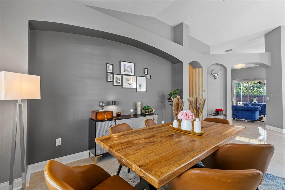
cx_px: 142
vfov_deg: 73.8
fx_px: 127
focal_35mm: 16
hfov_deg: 96.7
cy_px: 95
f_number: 8
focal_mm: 16
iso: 640
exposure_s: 1
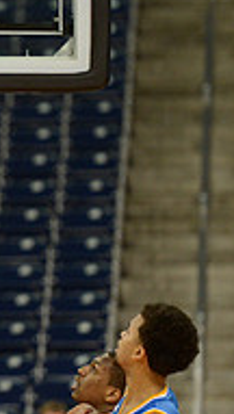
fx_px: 6977
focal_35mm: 635
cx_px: -152
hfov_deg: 1.9
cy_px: 300
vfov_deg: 3.4
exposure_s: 1/1000
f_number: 2.8
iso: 2500
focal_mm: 200
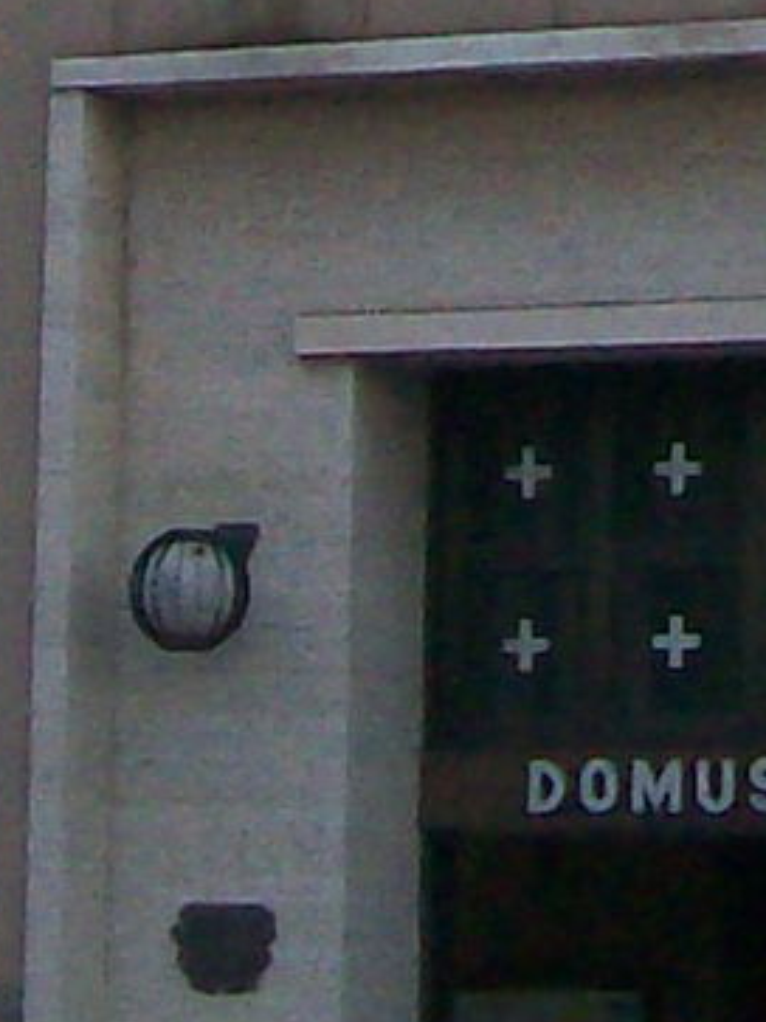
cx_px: 1129
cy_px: -1430
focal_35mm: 254
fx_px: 7499
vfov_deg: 7.3
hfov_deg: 5.8
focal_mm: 6
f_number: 2.7
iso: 140
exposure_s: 1/64
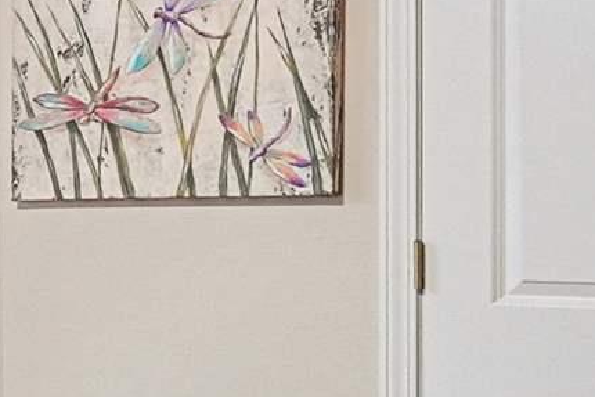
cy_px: 192
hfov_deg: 13.5
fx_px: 1653
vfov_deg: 13.7
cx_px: -913
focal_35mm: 100
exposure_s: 1/2
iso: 2000
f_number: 10
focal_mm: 14
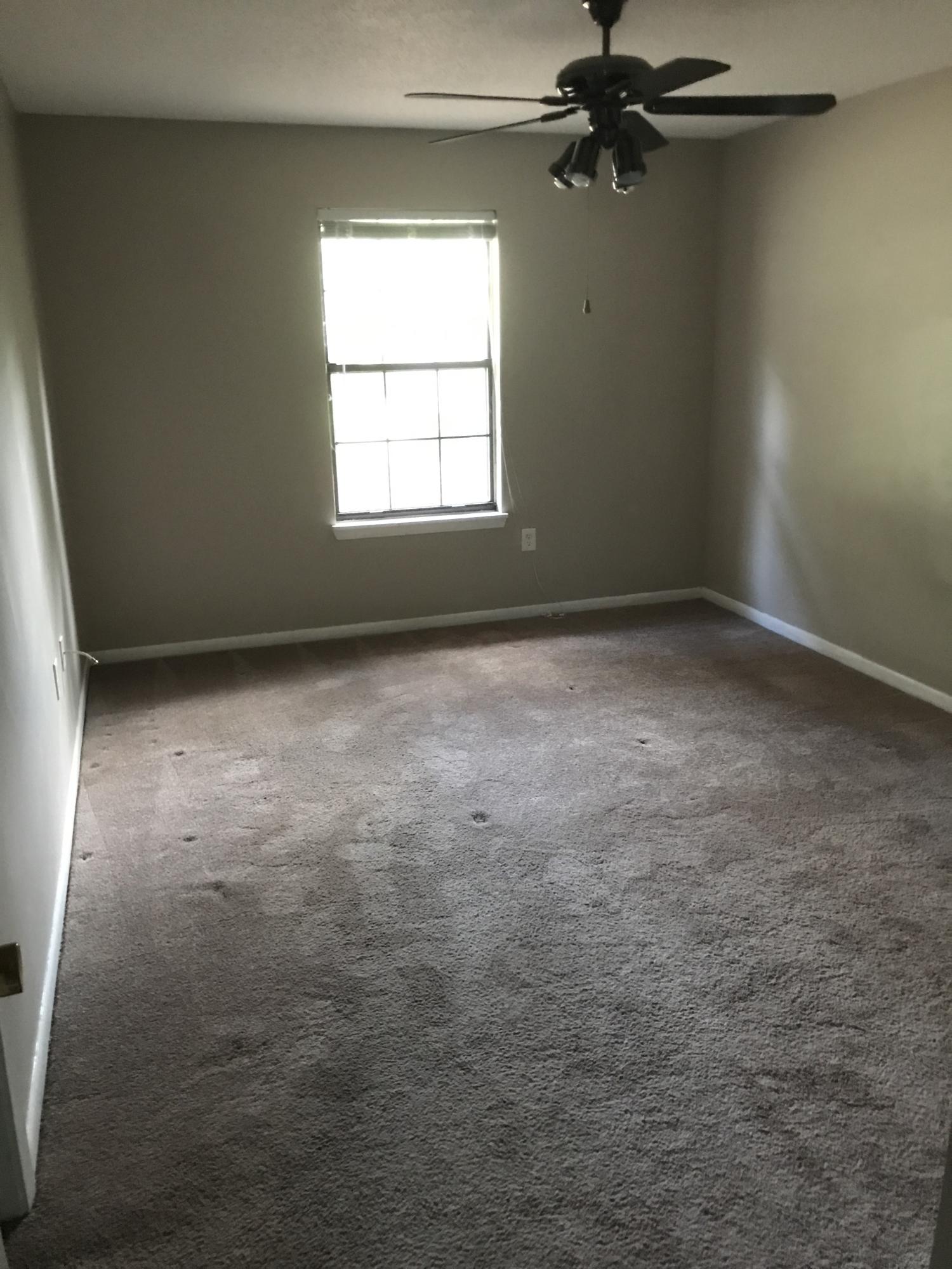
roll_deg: +0.6
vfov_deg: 63.4
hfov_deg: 49.7
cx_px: 476
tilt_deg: -15.8
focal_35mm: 28
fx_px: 1027
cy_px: 634
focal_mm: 3.99
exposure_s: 1/5
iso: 80
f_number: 1.8
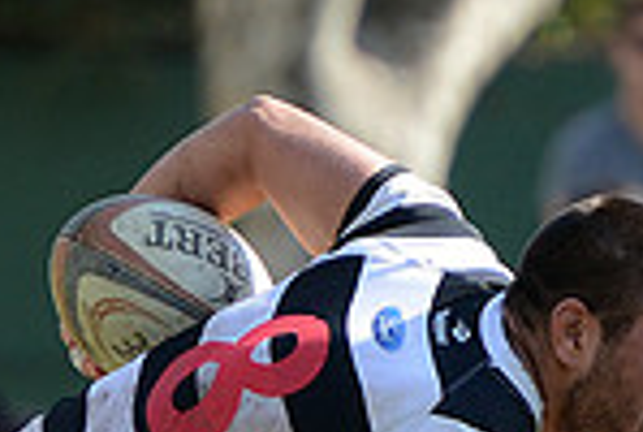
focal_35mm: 1087
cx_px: 345
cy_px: 750
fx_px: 19454
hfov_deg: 1.9
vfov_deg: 1.3
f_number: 4
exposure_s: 1/800
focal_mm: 280
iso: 320
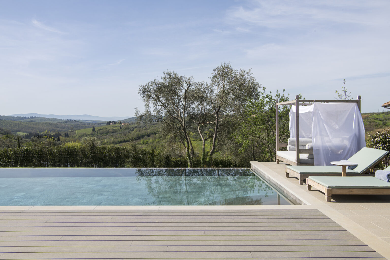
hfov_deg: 58.7
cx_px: 195
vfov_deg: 41.1
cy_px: 130
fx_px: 347
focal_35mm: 32
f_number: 16
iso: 125
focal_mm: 32
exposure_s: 1/100
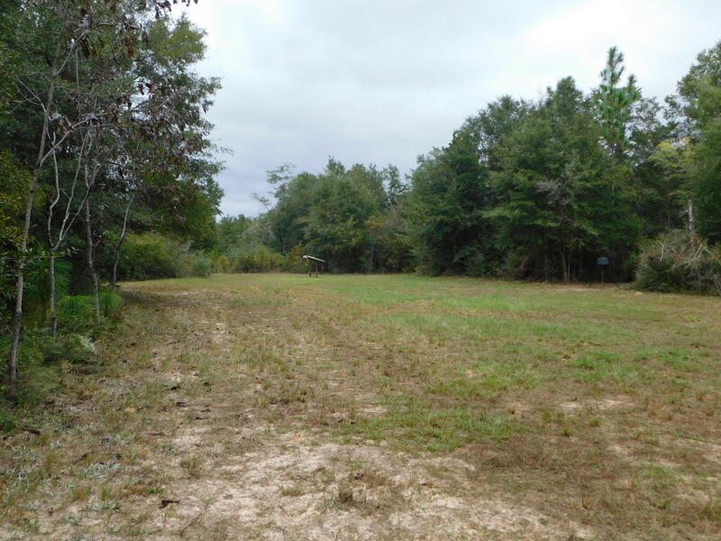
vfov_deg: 46.8
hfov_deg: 60.0
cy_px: 270
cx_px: 360
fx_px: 625
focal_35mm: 30
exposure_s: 1/400
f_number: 3.2
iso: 125
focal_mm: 5.3
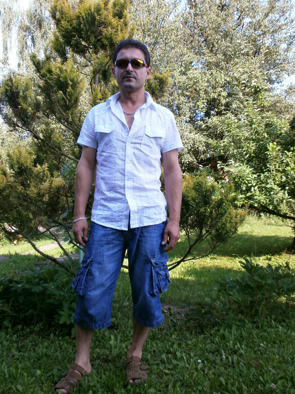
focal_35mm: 32
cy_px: 197
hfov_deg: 44.2
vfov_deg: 56.8
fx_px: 364
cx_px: 148
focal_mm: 5.8
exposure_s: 1/250
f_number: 3.1
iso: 100
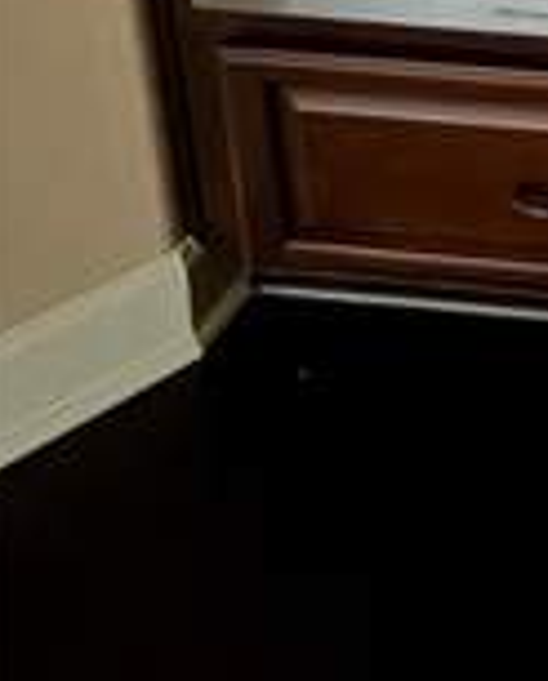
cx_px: 1047
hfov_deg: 18.8
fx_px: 1152
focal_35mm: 57
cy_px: -636
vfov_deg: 19.9
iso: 1600
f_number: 2.2
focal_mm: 2.22
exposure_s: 1/10
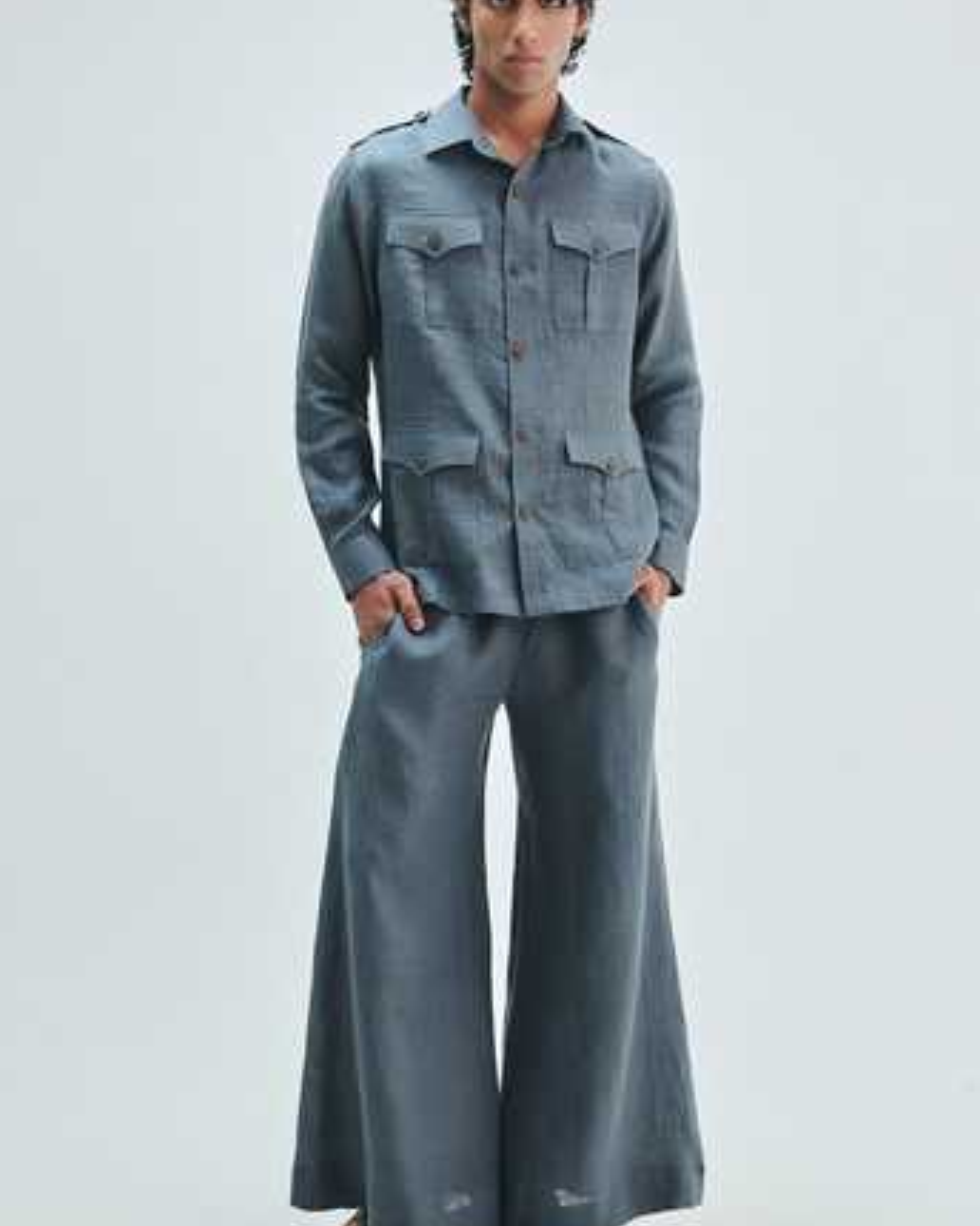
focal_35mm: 71
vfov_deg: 26.8
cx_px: 493
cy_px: 586
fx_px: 2574
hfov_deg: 21.6
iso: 400
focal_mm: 62
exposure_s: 1/125
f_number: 8
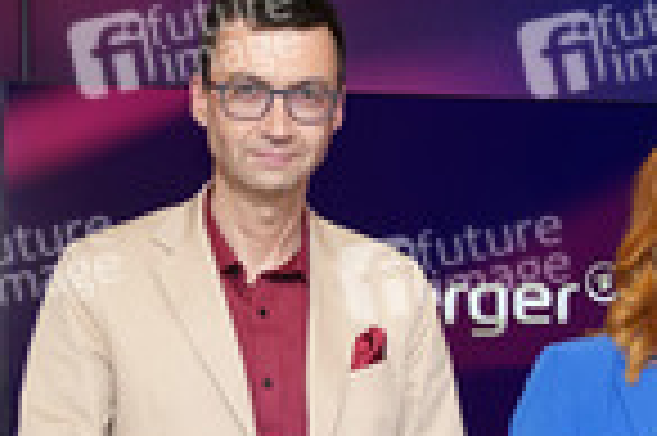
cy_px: 382
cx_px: 965
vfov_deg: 12.2
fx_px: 2023
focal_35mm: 111
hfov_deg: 16.8
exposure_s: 1/160
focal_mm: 36
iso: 2500
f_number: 5
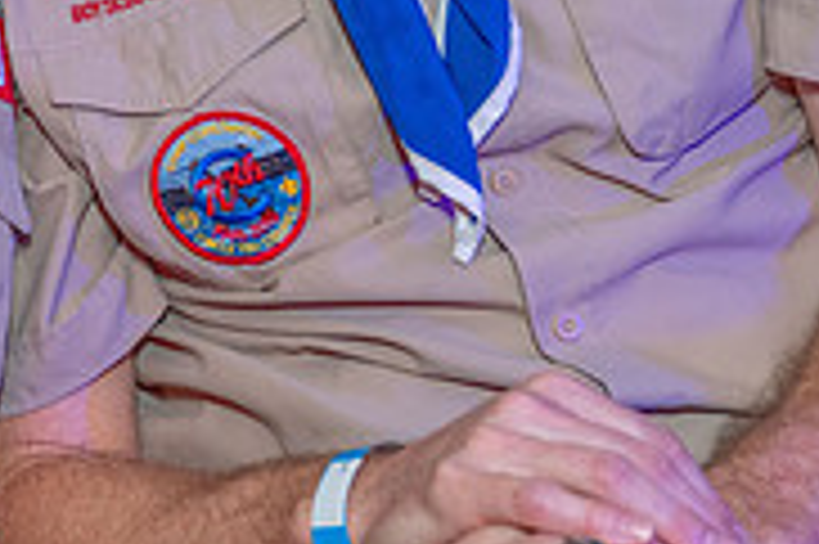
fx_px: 2682
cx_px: -54
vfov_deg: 11.3
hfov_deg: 16.9
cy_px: -182
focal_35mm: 118
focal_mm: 37
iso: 2500
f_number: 3.5
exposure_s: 1/160
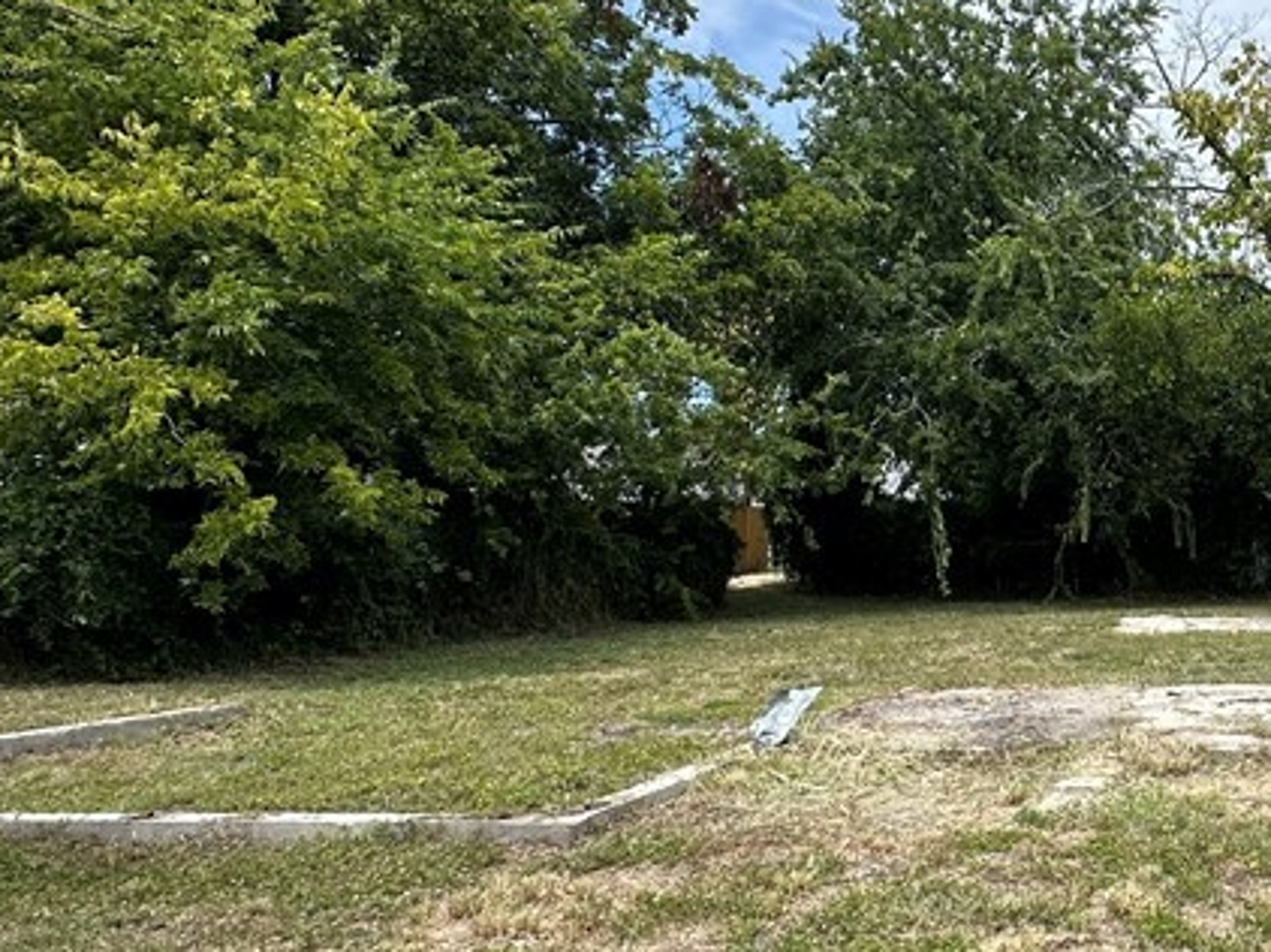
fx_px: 1248
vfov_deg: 41.7
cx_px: 1307
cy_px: 446
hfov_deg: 44.7
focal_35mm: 34
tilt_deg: +4.0
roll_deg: +0.7
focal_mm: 2.22
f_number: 2.2
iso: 50
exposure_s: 1/1135
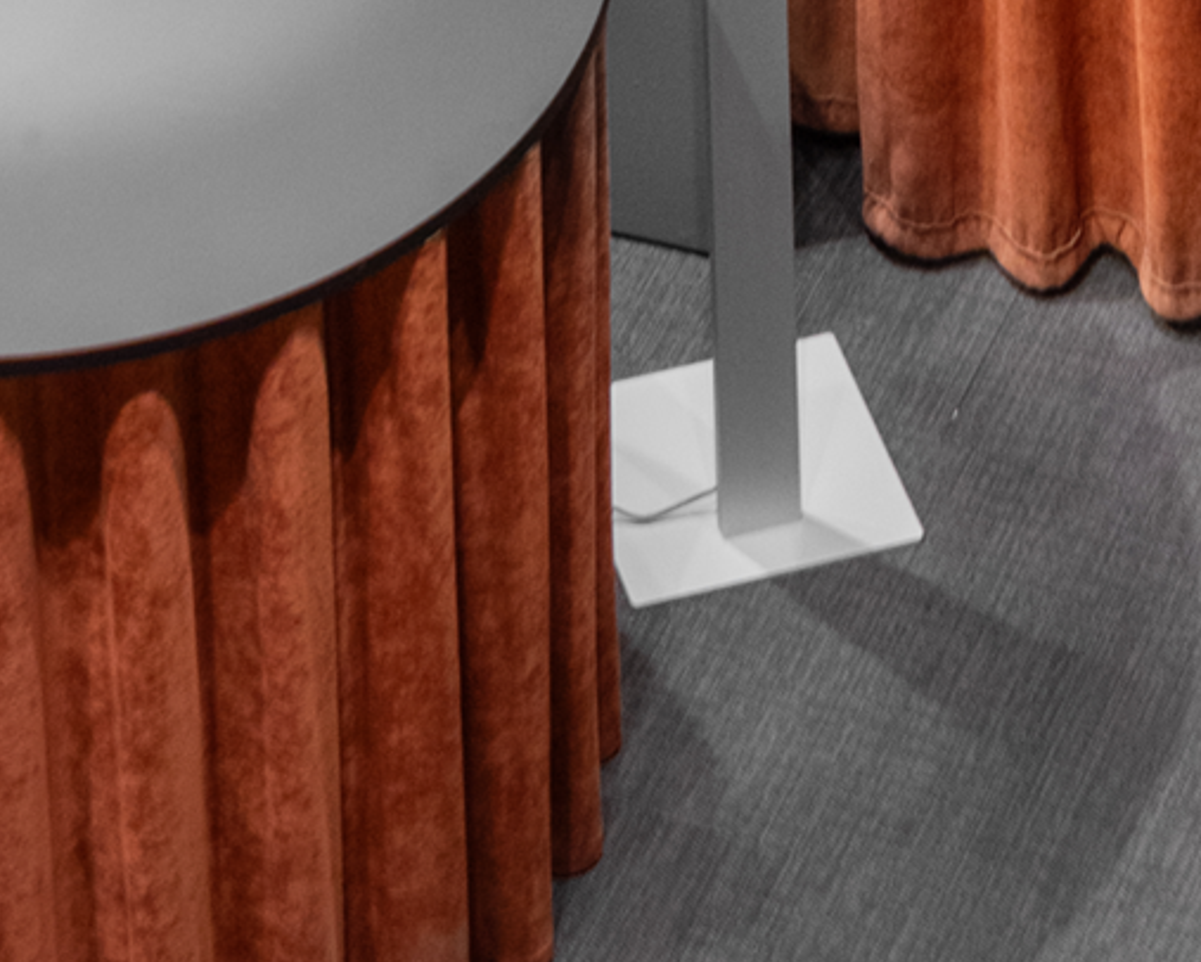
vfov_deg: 6.5
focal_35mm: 218
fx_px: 7752
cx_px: 1531
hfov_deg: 8.7
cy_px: -1814
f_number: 4
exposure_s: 1/60
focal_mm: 48
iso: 400
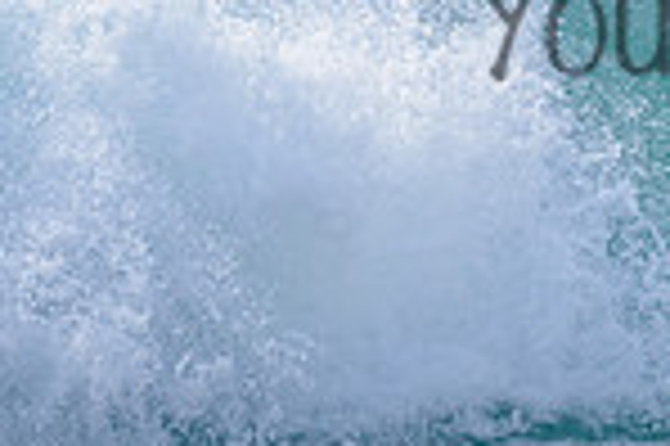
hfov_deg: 0.9
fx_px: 44375
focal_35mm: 2387
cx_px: 643
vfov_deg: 0.6
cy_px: -85
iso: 160
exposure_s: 1/2000
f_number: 5.6
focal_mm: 500
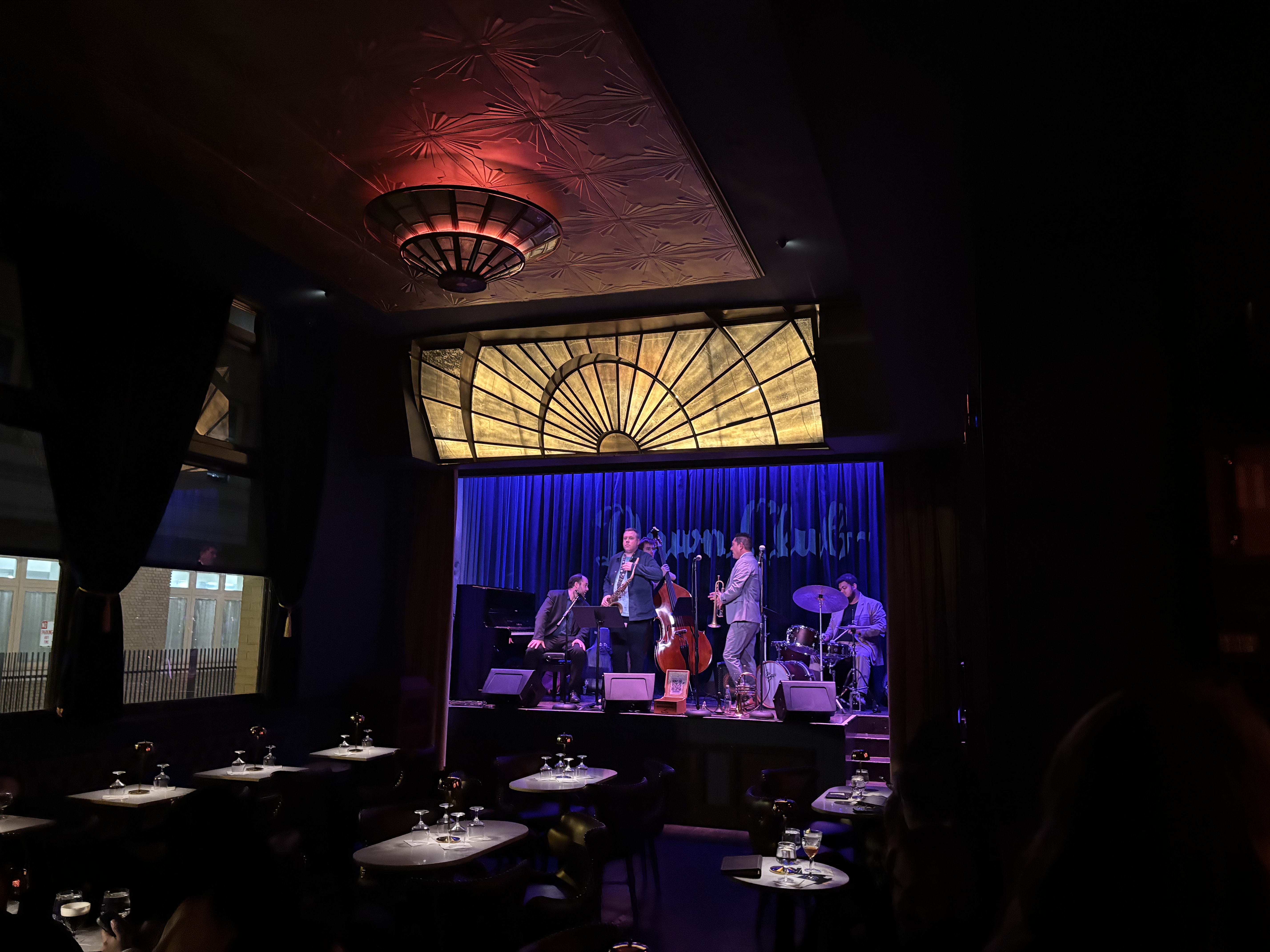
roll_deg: -1.5
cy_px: 476
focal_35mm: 26
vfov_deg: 53.1
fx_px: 954
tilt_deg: +8.6
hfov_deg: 67.3
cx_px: 635
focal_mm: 5.96
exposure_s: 1/25
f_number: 1.6
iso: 1000
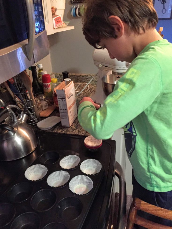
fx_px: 192
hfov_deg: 48.2
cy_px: 114
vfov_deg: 61.7
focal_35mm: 29
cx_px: 86
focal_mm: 4.15
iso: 320
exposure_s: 1/15
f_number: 2.2
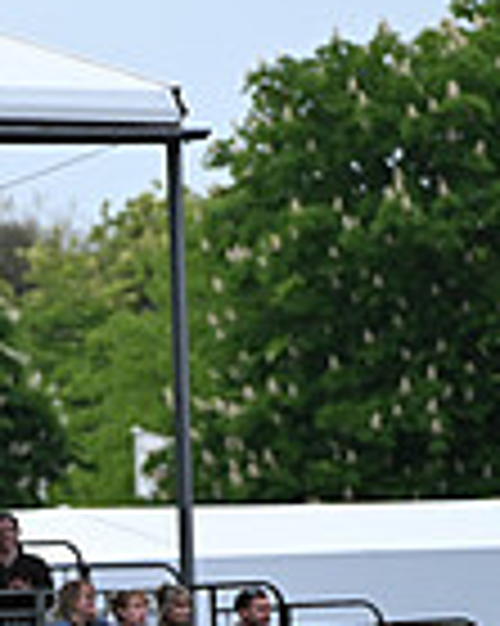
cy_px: 592
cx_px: -676
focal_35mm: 786
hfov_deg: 2.0
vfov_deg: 2.5
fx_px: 14555
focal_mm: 200
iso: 1100
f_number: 5.6
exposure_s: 1/1000
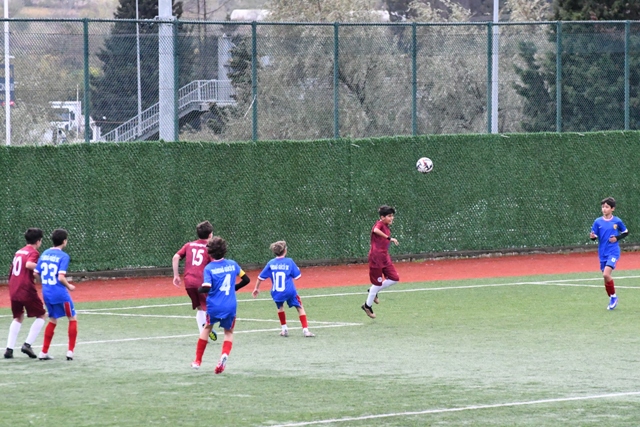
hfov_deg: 7.4
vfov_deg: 5.0
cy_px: 214
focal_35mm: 277
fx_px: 4925
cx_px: 320
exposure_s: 1/2000
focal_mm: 185
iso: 16000
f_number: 5.6
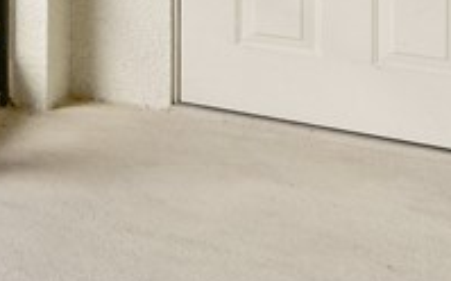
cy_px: -283
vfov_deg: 12.8
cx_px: -539
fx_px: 1093
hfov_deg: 15.9
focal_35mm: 89
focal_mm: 16
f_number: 8
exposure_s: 1/40
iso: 400
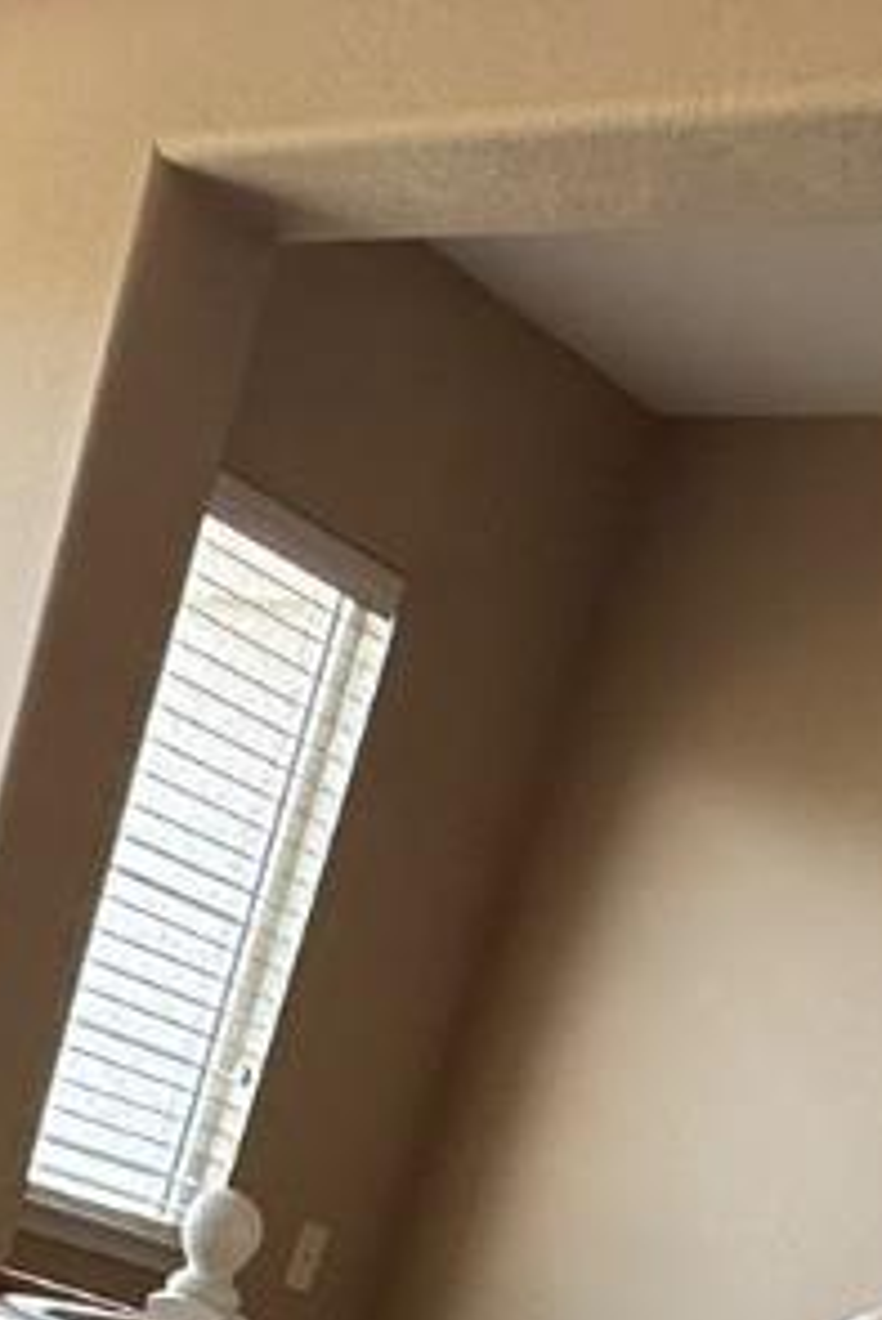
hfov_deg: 17.7
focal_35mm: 74
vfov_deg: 19.1
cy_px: 2512
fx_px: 2716
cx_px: -134
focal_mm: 2.22
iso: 160
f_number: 2.2
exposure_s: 1/99
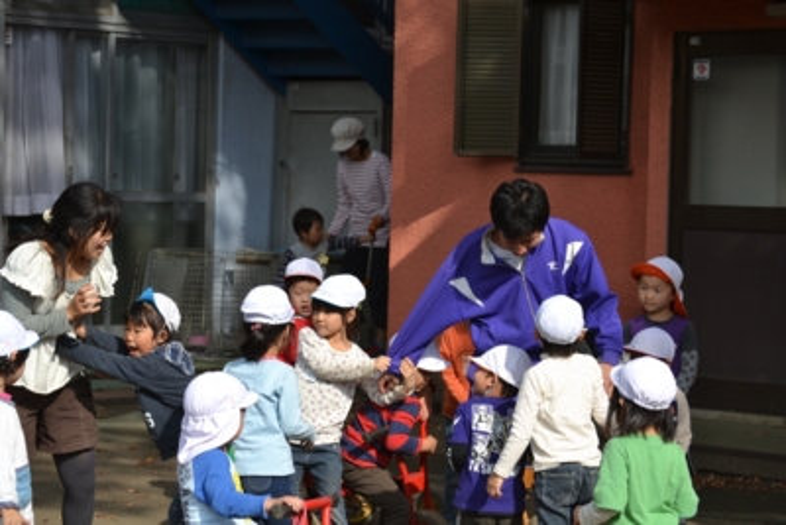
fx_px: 2686
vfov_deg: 11.2
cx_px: 393
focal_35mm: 123
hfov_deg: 16.6
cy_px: 262
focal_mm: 82
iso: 100
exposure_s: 1/250
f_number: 8
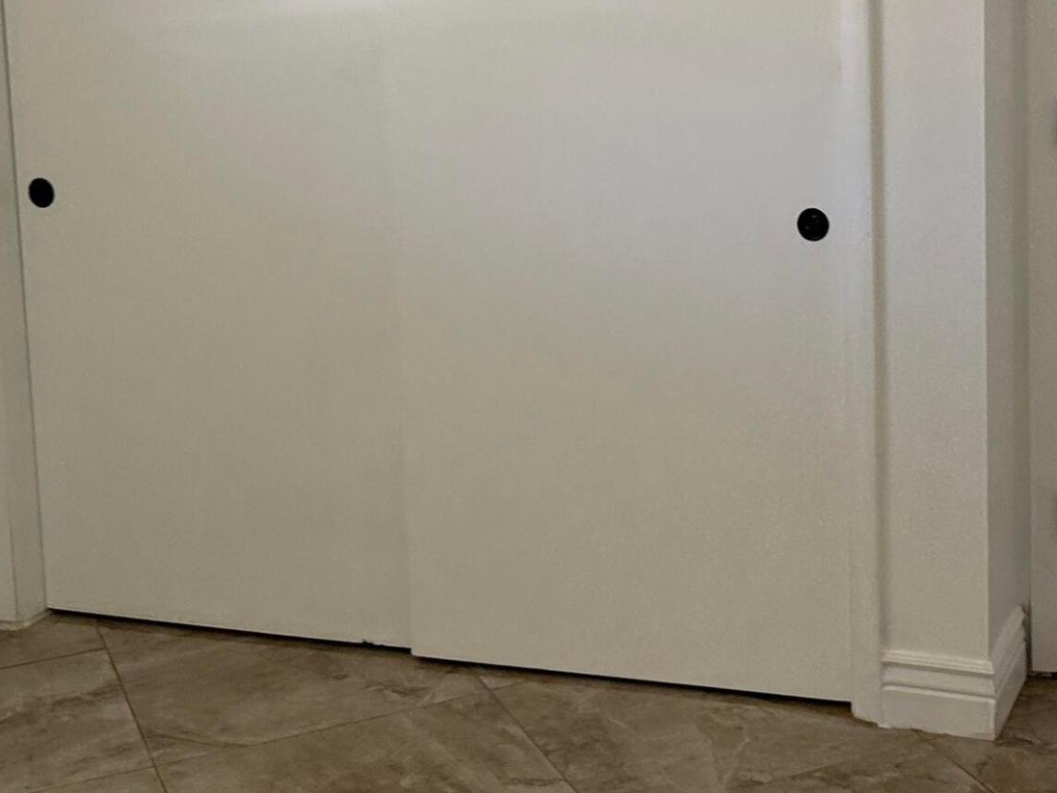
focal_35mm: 63
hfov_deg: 30.0
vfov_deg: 22.8
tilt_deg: -7.0
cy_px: 117
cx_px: 847
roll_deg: +0.7
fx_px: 1924
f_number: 1.78
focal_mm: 6.76
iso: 200
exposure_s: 1/83
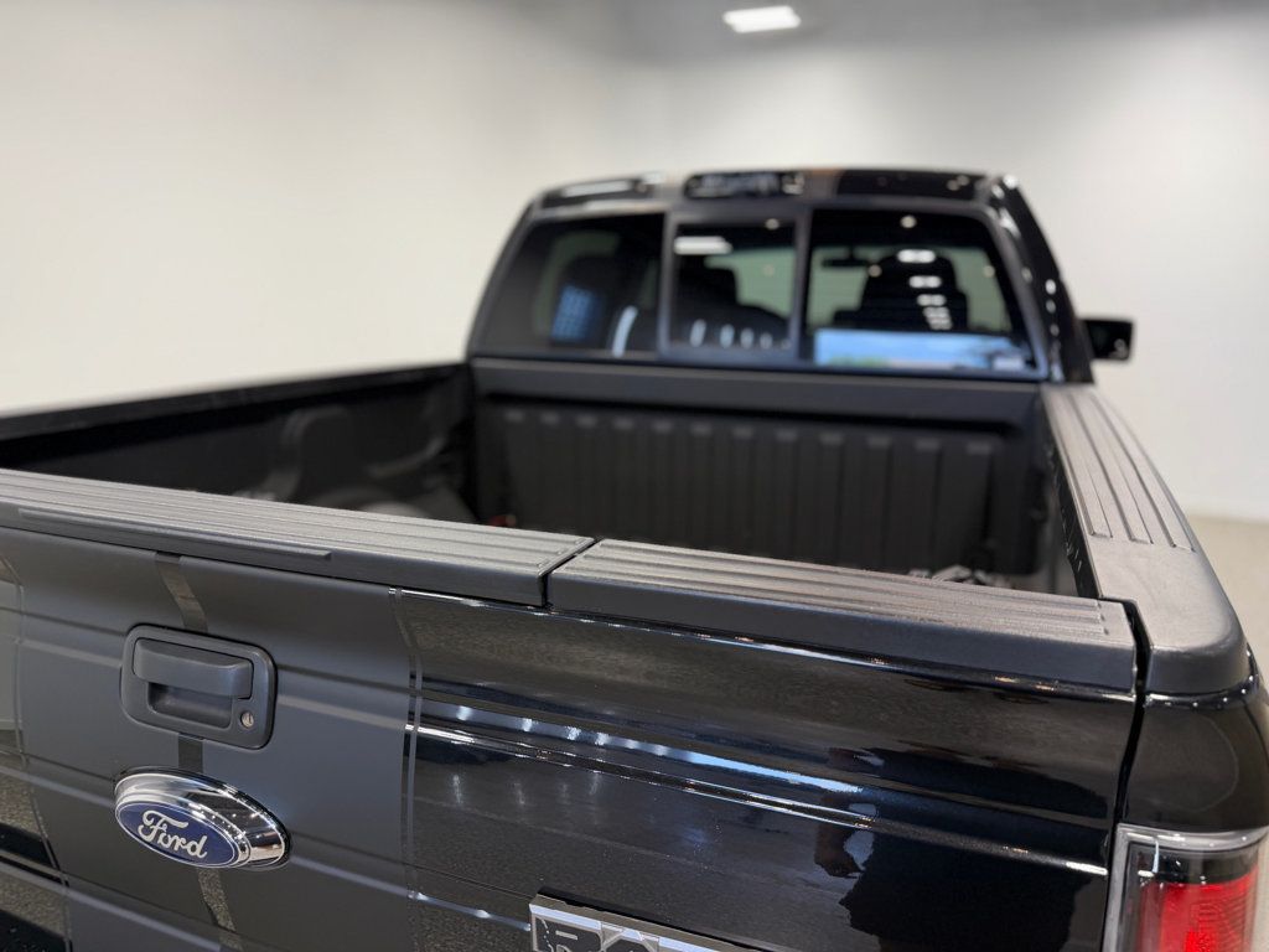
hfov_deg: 71.6
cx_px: 634
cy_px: 476
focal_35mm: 24
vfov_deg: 56.8
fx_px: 880
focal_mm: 6.76
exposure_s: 1/145
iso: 64
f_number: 1.78
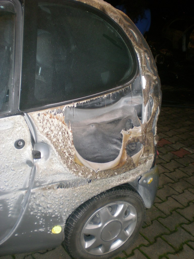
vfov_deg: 49.0
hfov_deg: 37.7
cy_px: 130
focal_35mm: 38
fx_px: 284
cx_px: 97
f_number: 3.1
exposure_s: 1/60
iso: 147
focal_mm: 6.3
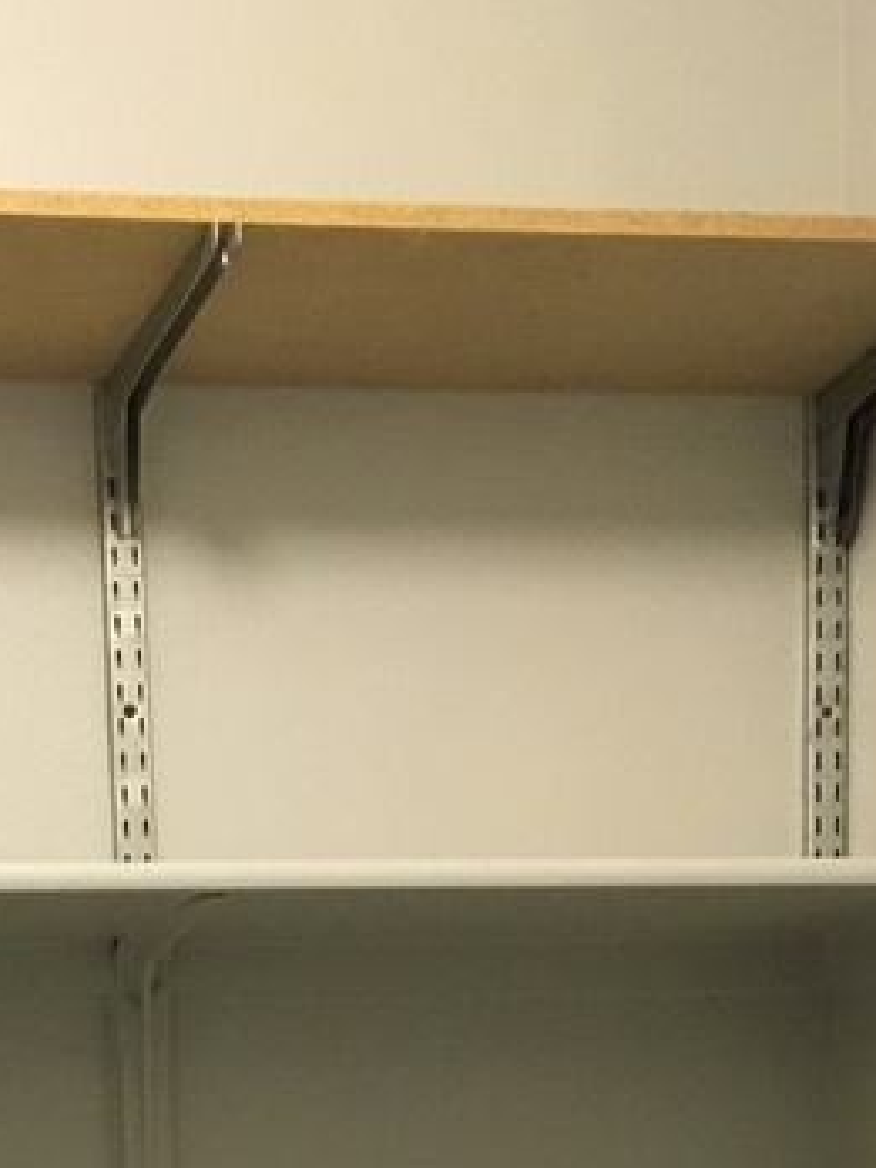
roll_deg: +1.1
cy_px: 1645
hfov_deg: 16.1
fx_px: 3037
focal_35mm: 90
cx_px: -3
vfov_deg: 19.5
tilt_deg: -5.5
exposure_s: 1/30
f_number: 2.2
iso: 160
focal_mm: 4.15
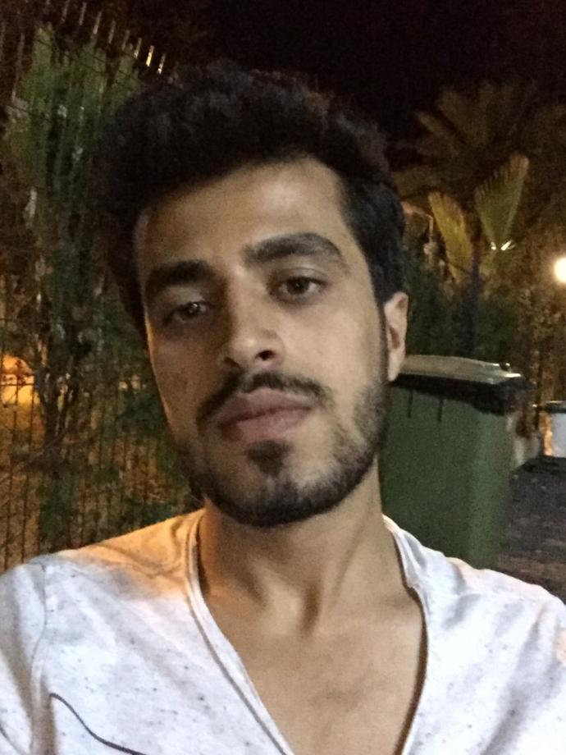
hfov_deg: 45.4
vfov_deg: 58.4
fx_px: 676
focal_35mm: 31
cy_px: 378
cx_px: 283
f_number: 2.2
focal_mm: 2.65
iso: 2000
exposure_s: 1/17
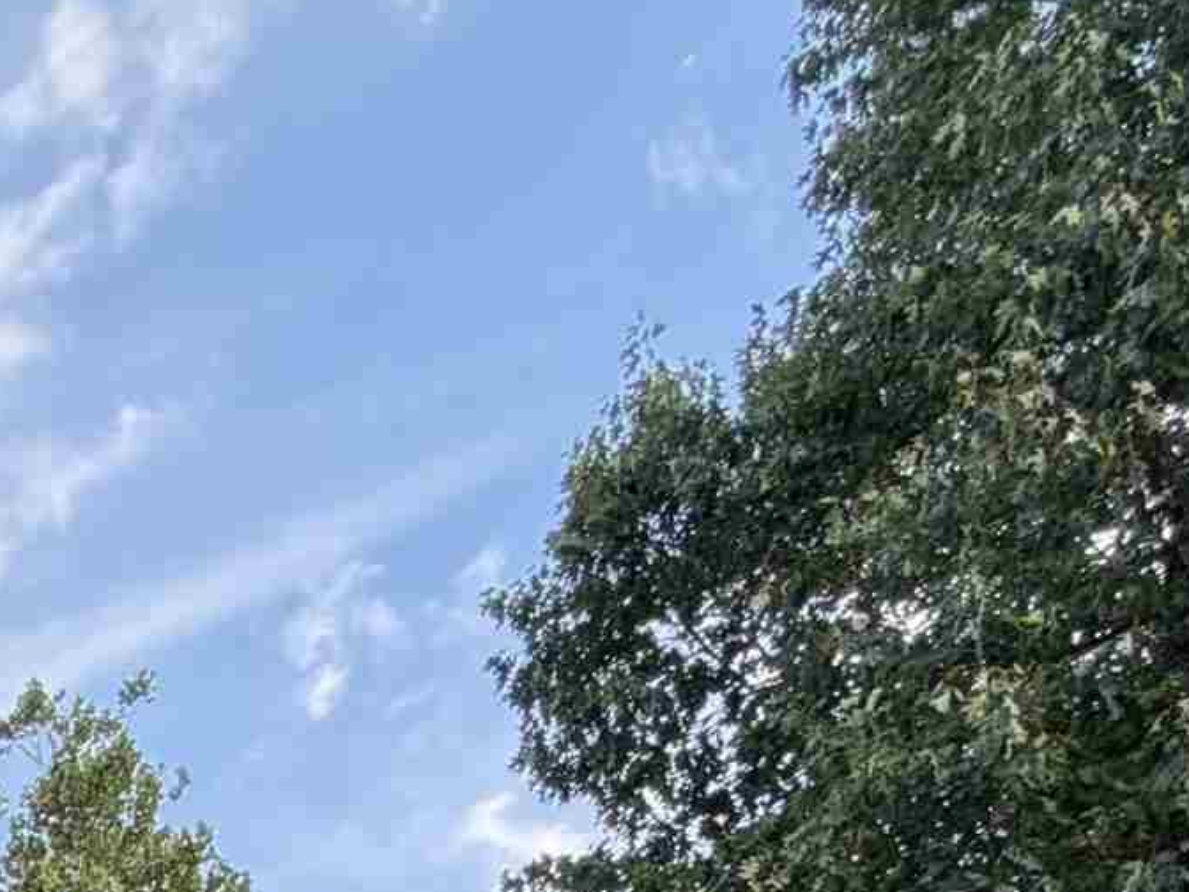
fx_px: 2198
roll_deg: -0.7
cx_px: -855
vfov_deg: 16.1
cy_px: 1910
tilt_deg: -0.7
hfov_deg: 21.7
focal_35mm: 64
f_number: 2.2
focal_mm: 2.22
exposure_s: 1/349
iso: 50
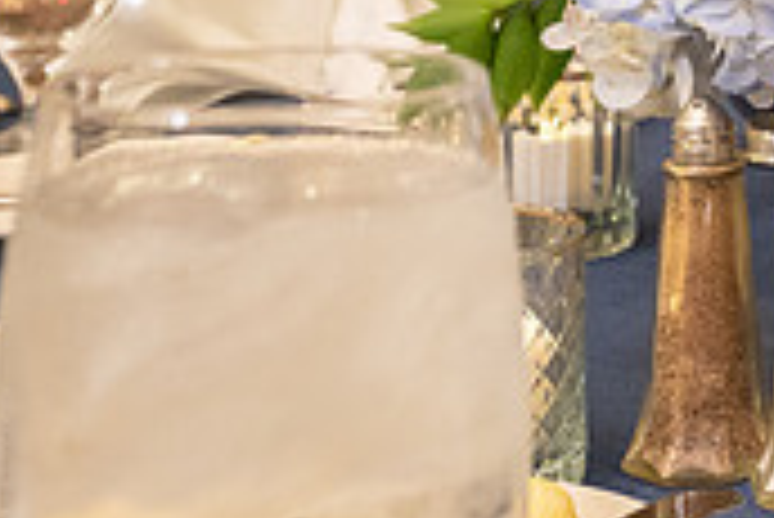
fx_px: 2281
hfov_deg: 17.0
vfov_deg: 12.4
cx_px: 1242
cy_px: -225
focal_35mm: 106
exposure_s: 1/20
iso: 3200
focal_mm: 31.5
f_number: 6.3
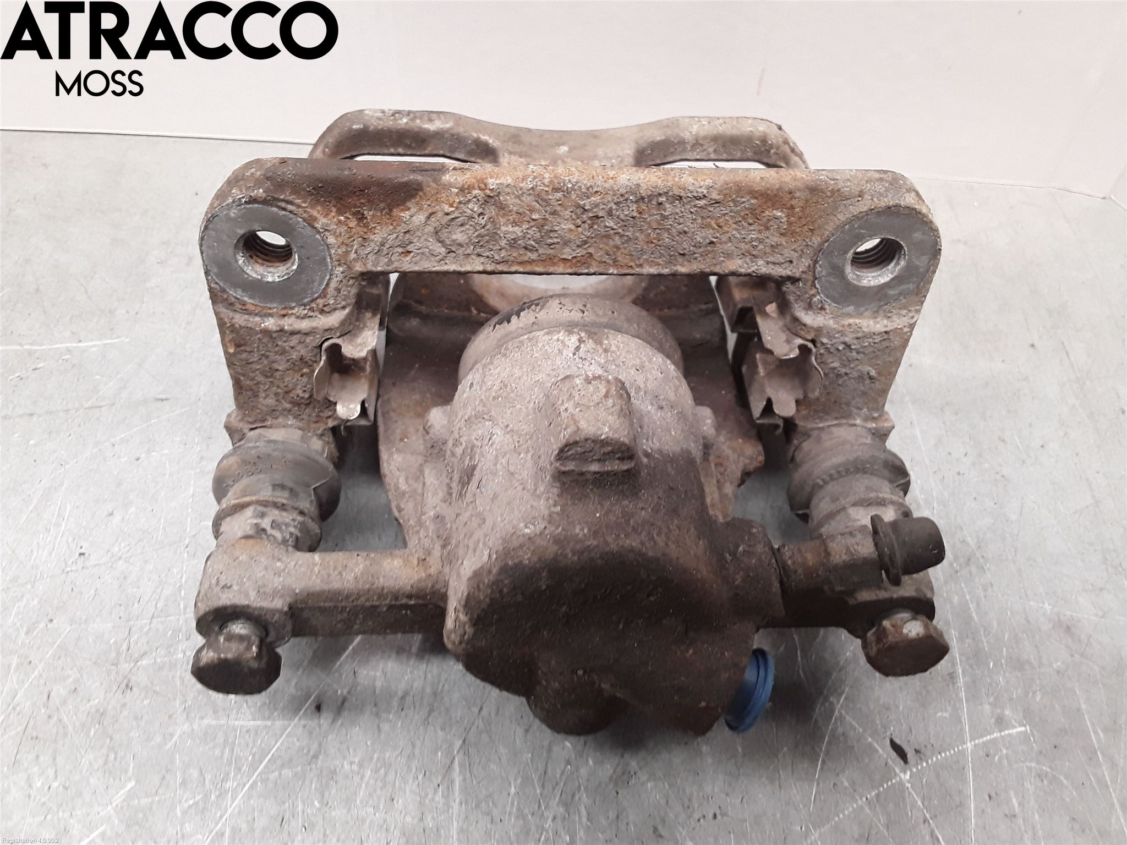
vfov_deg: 49.7
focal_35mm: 28
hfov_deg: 63.4
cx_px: 564
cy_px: 422
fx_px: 912
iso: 80
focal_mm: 2.91
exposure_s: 1/50
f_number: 1.9
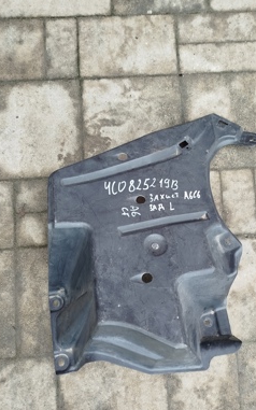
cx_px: 170
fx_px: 357
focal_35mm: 32
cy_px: 228
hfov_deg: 39.0
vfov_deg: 59.5
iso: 125
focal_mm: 5.31
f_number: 1.7
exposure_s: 1/50
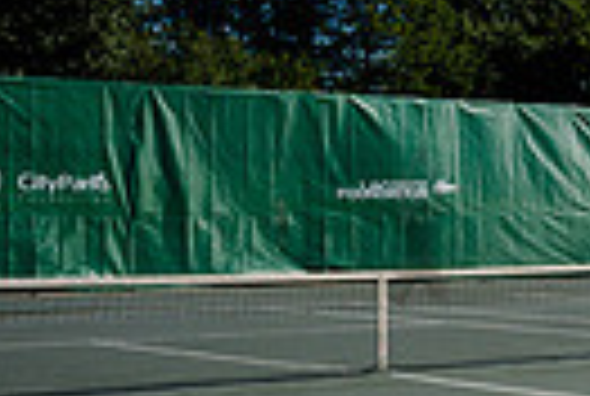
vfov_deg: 13.0
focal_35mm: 106
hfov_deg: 14.6
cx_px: 1288
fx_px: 1741
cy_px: 223
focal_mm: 24
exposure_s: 1/400
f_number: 9
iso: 200
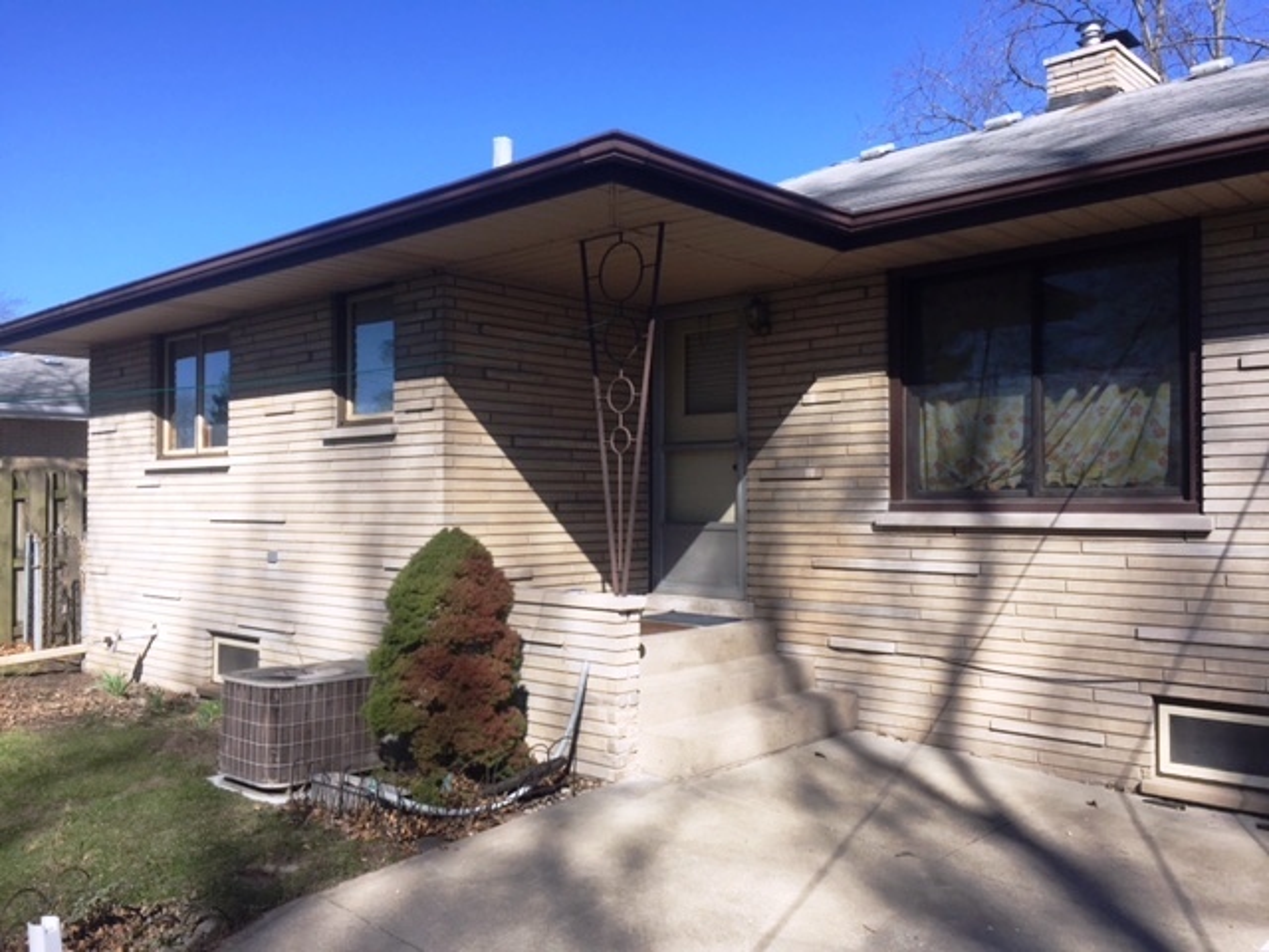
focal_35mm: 29
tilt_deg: +0.4
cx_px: 634
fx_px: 1063
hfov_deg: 61.7
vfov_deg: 48.2
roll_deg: -1.4
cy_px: 476
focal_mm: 4.15
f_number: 2.2
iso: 32
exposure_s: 1/1276
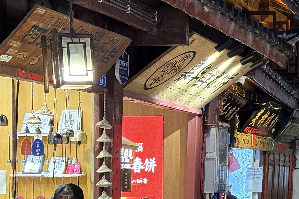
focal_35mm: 134
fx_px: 1113
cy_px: 108
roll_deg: +0.5
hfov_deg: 14.7
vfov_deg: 10.2
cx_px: 368
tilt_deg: +3.8
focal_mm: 5.96
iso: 125
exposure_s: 1/33
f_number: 1.6
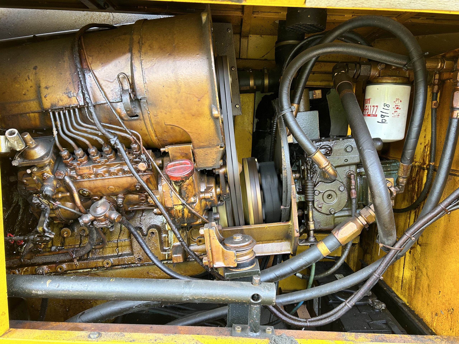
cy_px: 172
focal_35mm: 26
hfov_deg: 67.3
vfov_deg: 53.1
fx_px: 345
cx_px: 230
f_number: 1.5
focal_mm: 5.7
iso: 125
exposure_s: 1/116
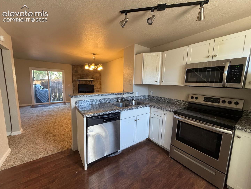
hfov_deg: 102.1
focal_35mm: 14
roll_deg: -0.3
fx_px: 102
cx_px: 126
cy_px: 94
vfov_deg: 85.7
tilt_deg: -7.0
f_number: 2.2
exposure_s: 1/82
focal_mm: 2.22
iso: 320
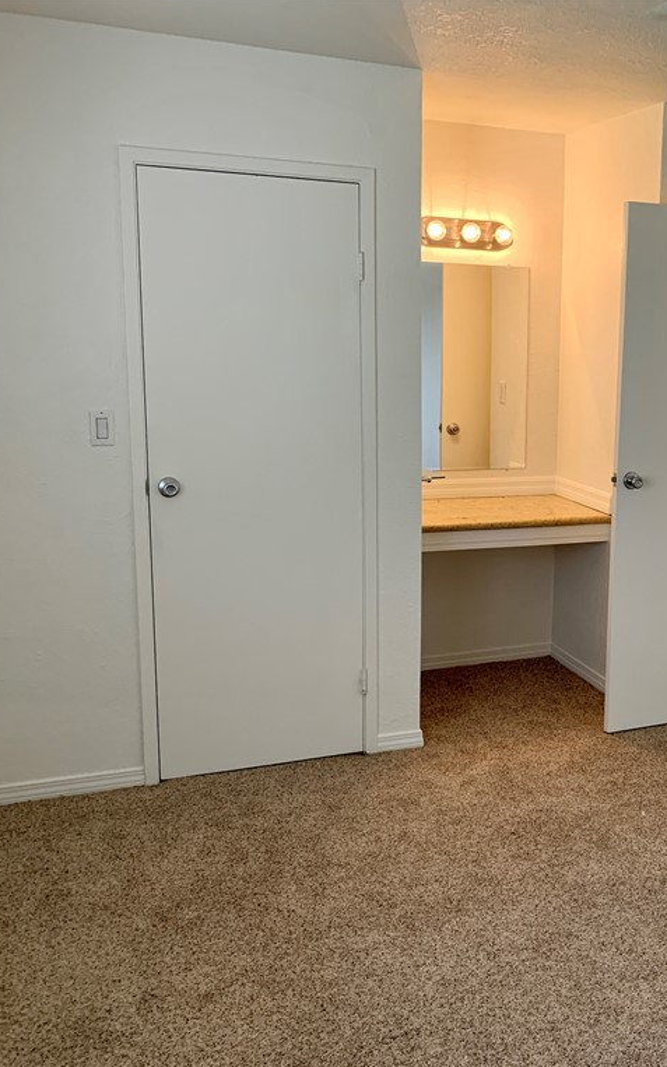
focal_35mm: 37
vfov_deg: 52.7
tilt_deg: -11.7
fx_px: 1076
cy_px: 533
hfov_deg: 33.1
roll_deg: -2.7
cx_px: 564
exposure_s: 1/60
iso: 125
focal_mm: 4.25
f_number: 1.8
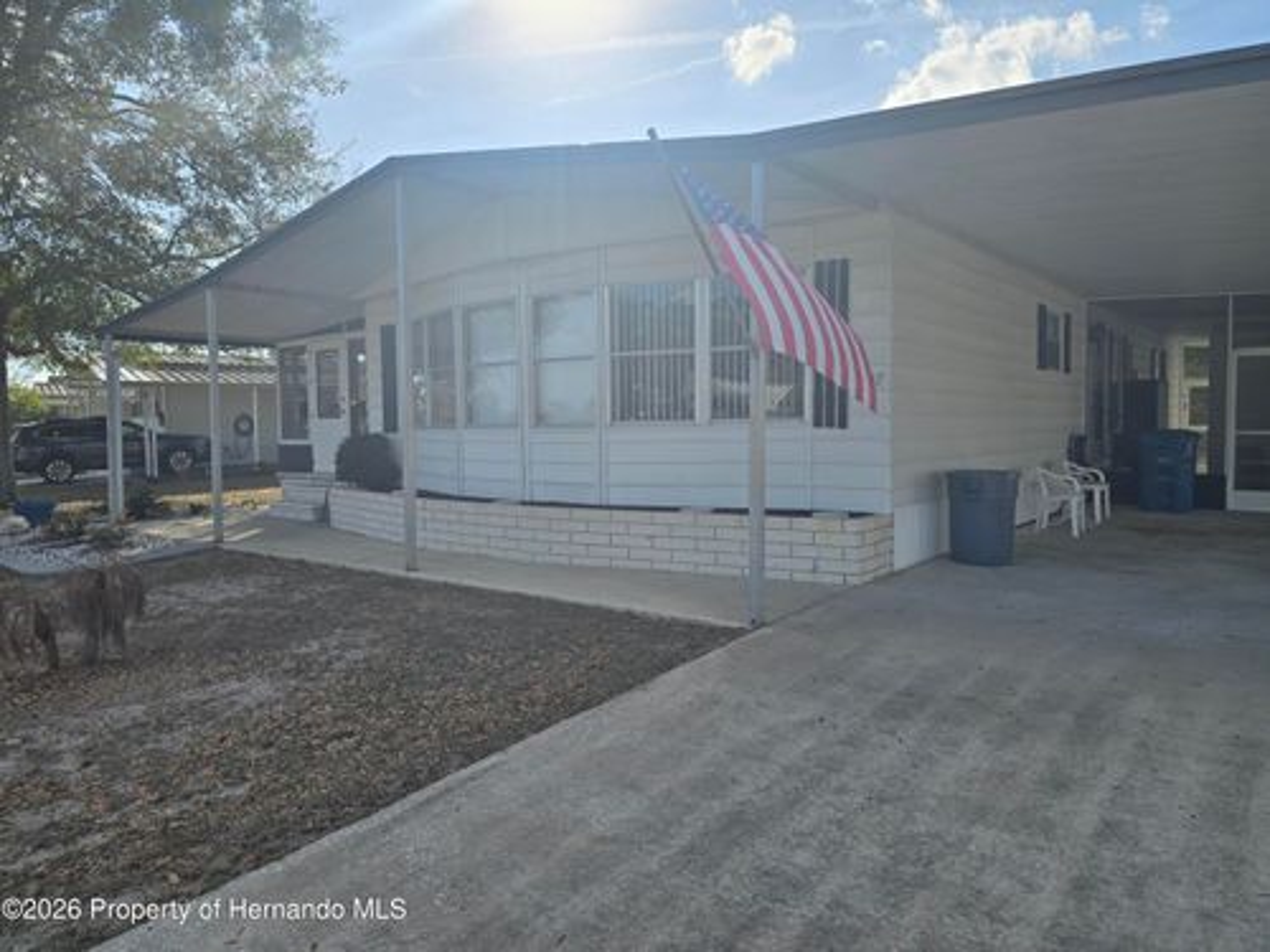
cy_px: 476
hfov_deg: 73.9
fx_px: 844
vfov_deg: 58.9
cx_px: 635
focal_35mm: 23
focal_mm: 6.3
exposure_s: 1/1484
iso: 12
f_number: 1.7
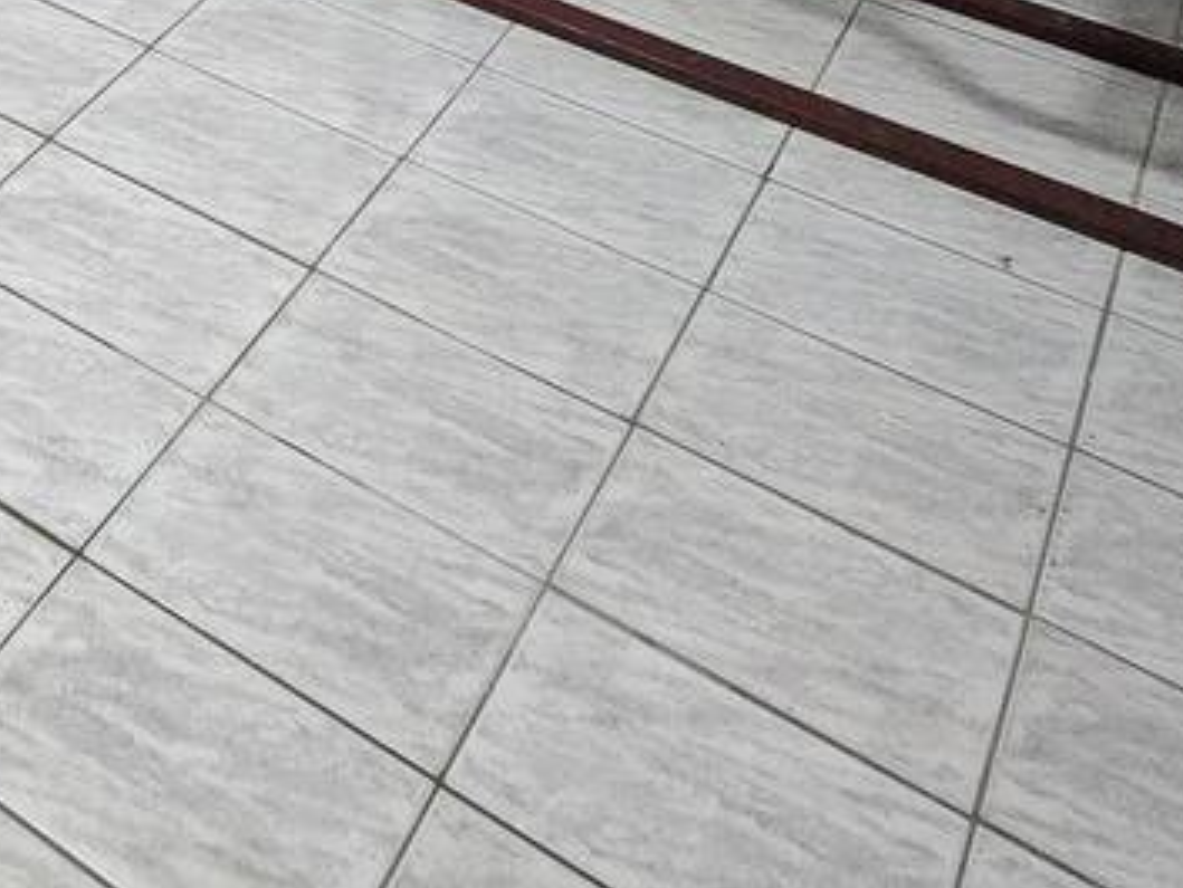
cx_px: -54
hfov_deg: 32.6
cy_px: -757
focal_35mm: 53
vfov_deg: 19.6
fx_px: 1812
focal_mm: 2.2
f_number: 2.2
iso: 1250
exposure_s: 1/60
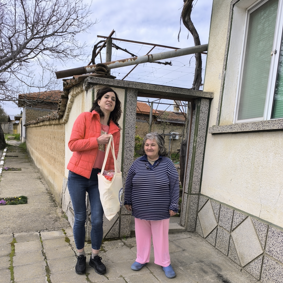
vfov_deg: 56.3
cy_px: 185
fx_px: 259
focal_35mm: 28
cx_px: 137
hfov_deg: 57.3
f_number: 1.65
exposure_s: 1/906
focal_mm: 6.14
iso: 50
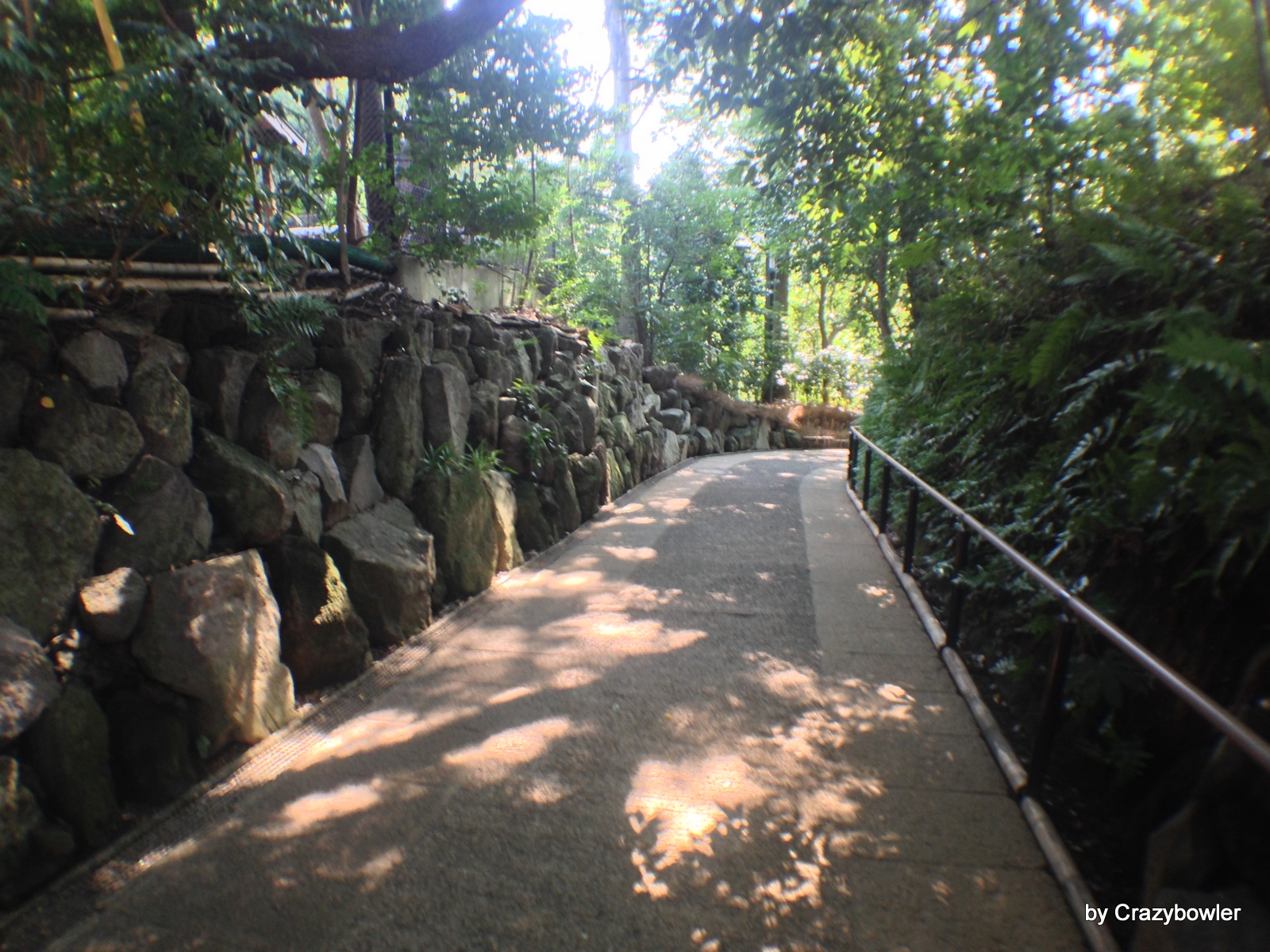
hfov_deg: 55.4
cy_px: 476
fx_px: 1211
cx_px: 635
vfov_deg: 42.9
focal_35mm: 33
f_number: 2.4
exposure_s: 1/20
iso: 64
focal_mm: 4.12
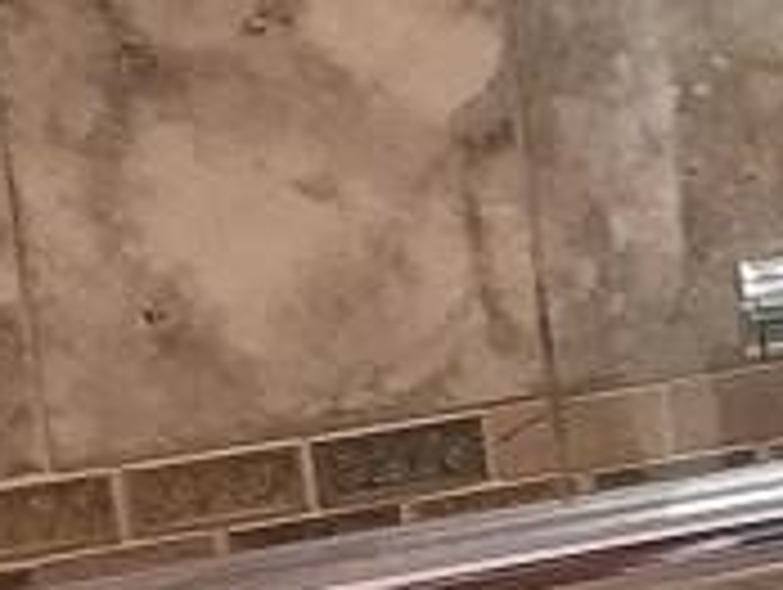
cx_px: 2797
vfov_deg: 7.6
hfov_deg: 7.9
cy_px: -342
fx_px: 4326
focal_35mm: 191
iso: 320
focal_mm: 4.6
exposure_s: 1/40
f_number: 2
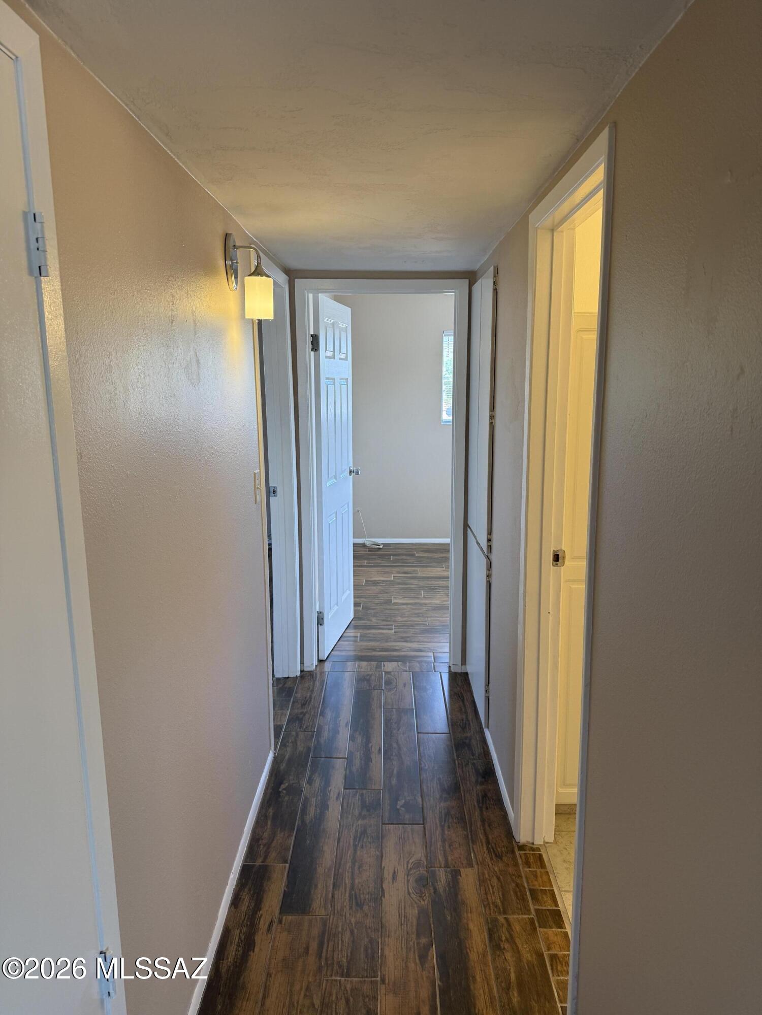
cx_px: 381
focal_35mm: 24
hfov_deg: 56.8
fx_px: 704
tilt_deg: -10.1
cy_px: 508
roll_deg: +0.2
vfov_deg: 71.6
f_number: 1.78
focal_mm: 6.76
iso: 125
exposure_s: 1/120
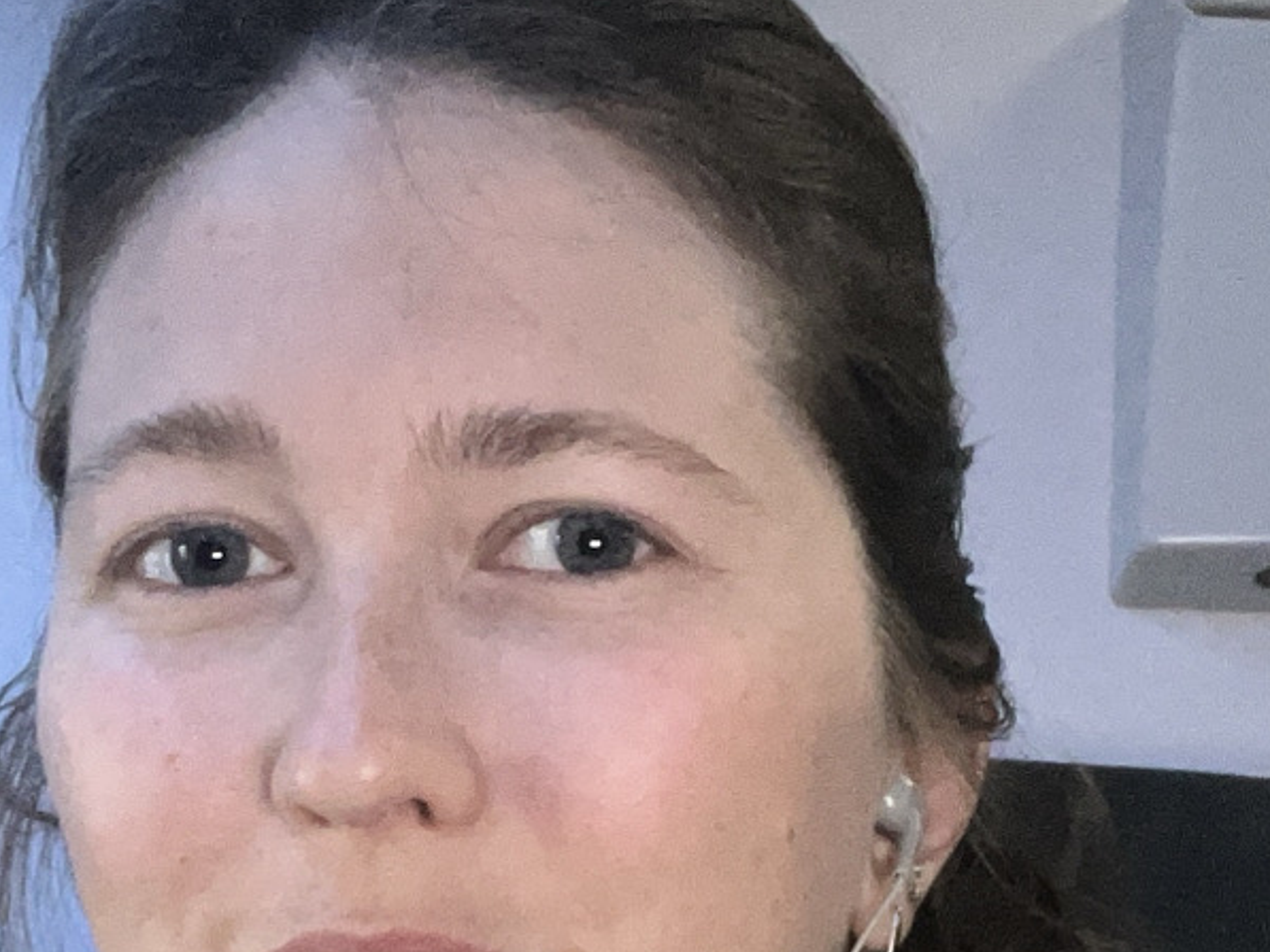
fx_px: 2826
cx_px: 696
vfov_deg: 17.7
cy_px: 1313
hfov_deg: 25.3
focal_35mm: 77
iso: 400
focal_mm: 2.71
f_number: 2.2
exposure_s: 1/34
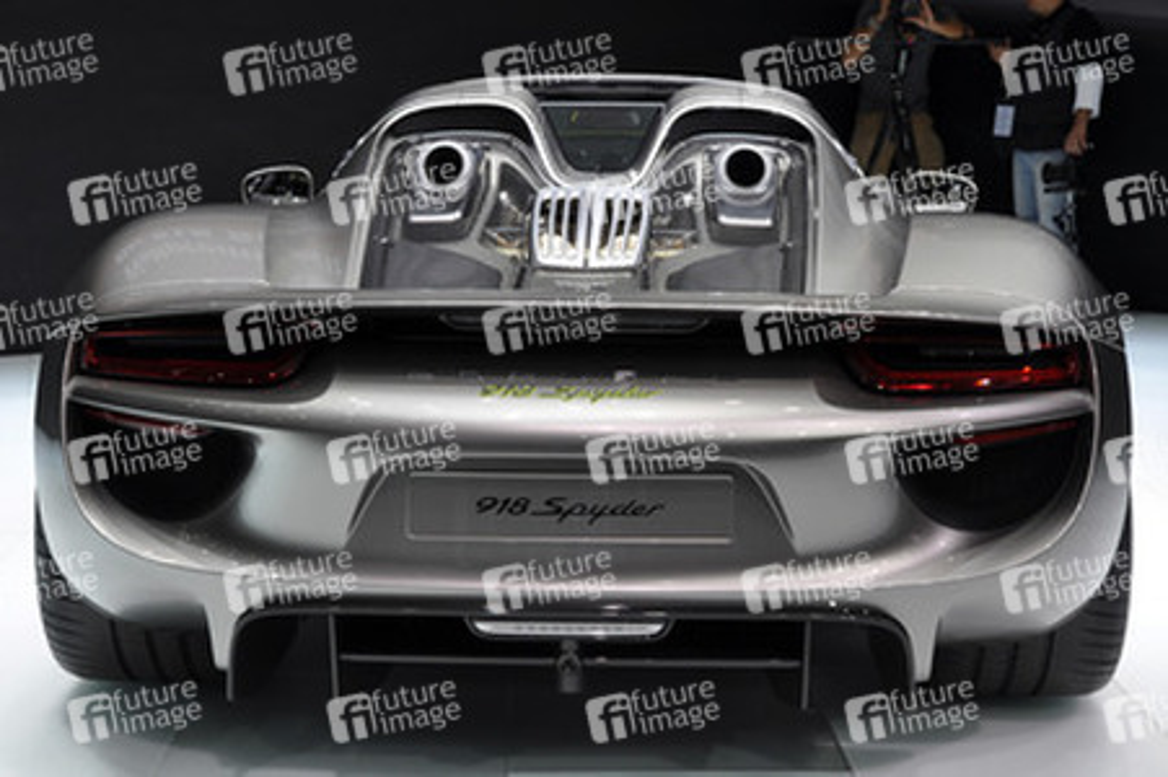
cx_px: 584
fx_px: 1945
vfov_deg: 22.6
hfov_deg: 33.4
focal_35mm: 60
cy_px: 388
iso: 200
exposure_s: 1/200
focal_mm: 40
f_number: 7.1
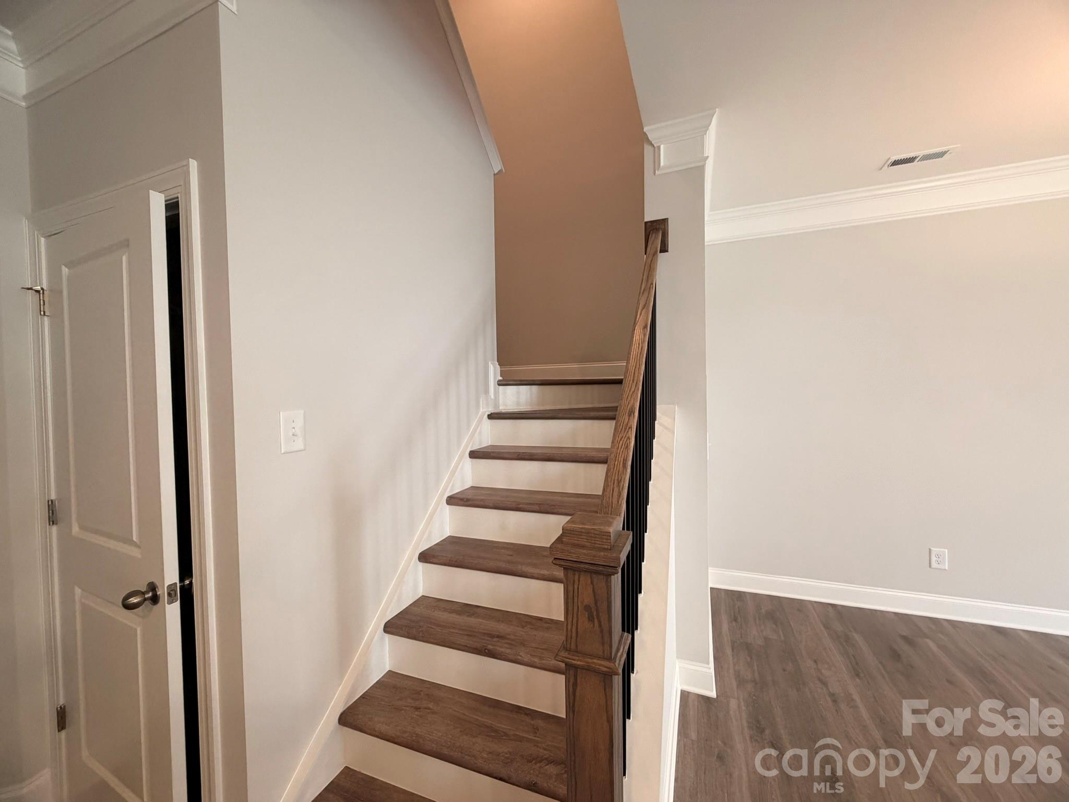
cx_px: 534
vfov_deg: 85.7
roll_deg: +2.1
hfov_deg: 102.1
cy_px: 401
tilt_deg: -1.9
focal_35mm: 14
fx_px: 432
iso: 320
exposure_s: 1/120
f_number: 2.2
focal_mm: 2.22
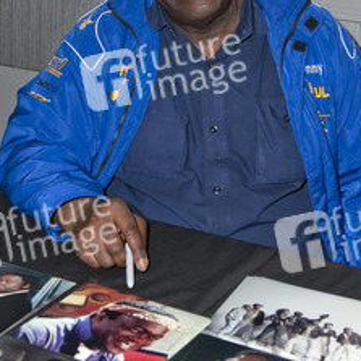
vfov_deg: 25.7
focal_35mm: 67
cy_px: 154
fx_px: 791
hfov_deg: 25.7
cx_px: 211
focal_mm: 44
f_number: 4.5
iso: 400
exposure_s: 1/400
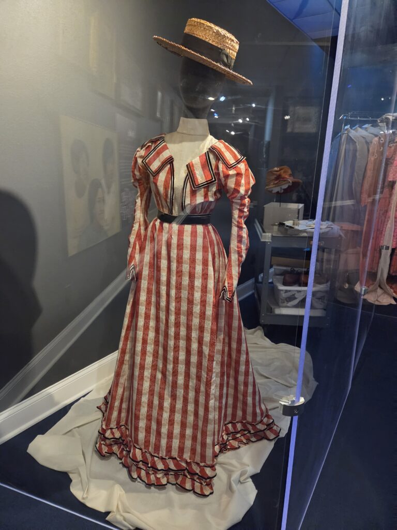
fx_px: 352
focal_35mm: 23
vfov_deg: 73.9
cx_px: 198
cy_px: 265
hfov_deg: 58.9
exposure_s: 1/120
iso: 2000
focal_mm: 5.4
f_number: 1.8
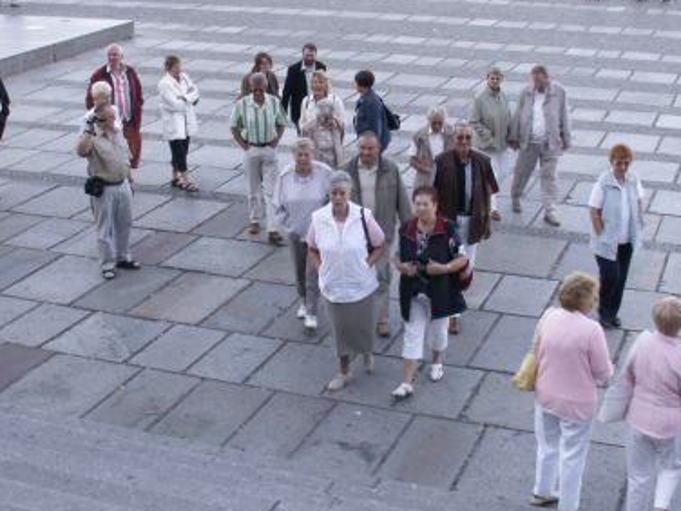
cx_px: 339
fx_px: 1161
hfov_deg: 32.7
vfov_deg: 24.8
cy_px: 221
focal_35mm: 59
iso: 50
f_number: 5
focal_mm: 6.17
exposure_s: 1/40
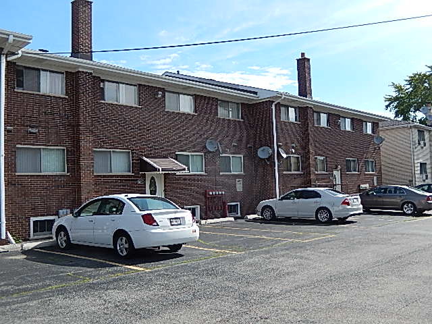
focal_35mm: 36
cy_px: 162
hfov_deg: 51.4
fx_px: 449
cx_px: 216
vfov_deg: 39.7
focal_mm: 6.5
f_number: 4
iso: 125
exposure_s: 1/800
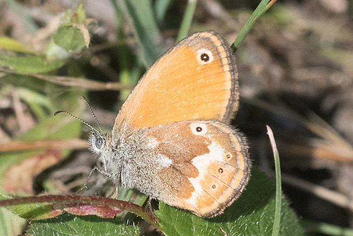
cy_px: -25
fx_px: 9459
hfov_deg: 2.1
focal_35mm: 965
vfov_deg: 1.4
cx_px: 197
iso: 1600
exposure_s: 1/3200
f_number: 9
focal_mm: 150
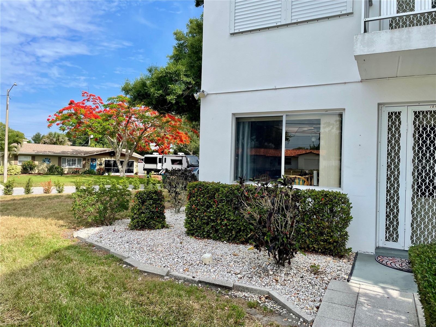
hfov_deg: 67.3
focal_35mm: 26
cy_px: 164
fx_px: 327
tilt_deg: +0.9
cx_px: 218
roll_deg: -1.6
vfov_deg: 53.1
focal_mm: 4.2
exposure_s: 1/2817
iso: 32
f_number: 1.6
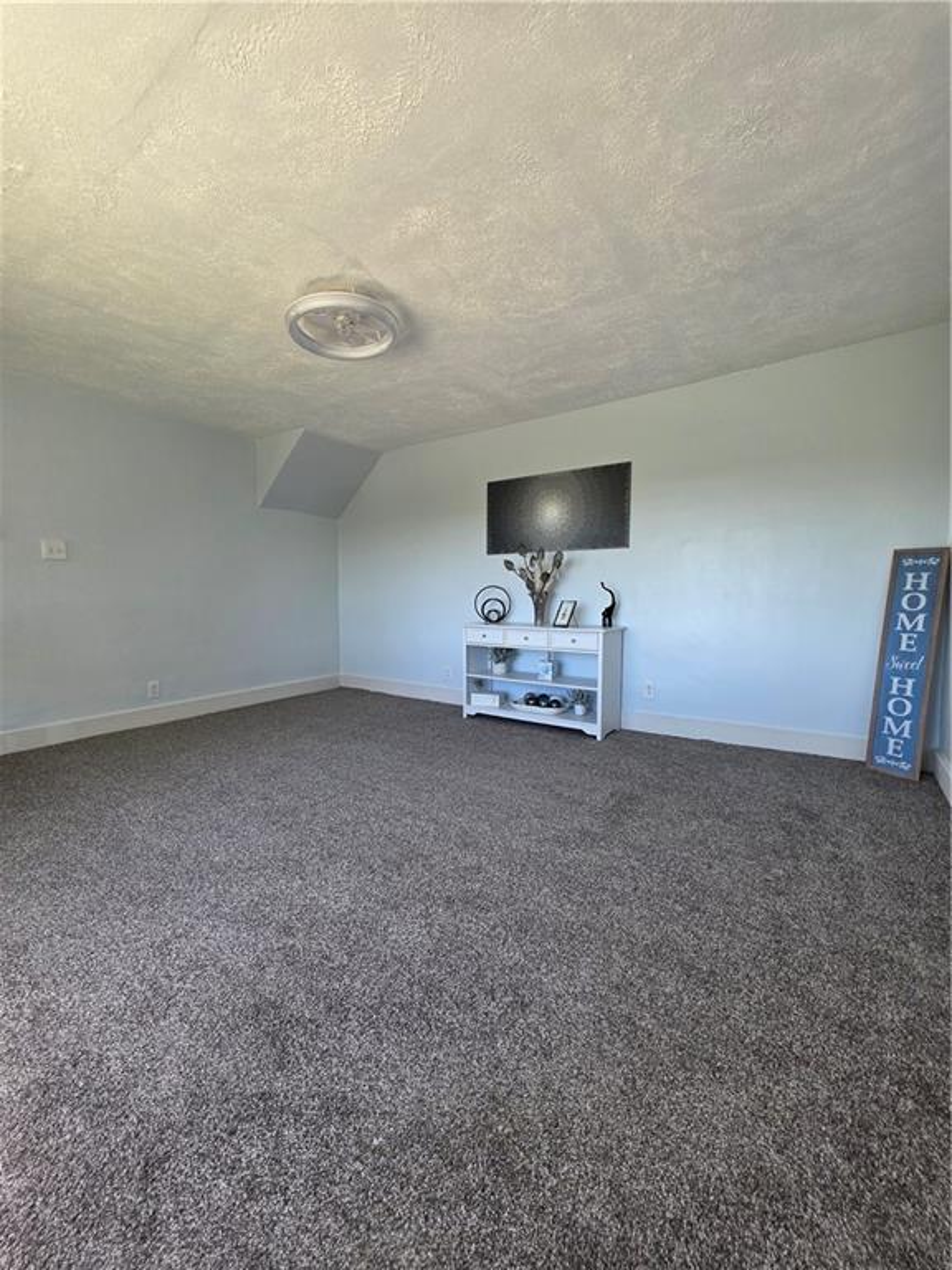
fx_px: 477
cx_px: 476
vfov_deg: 106.2
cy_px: 635
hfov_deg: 89.9
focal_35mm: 13
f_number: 1.9
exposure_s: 1/120
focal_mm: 2.2
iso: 80
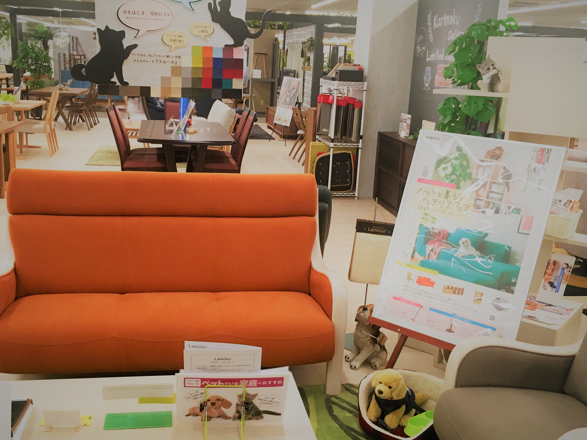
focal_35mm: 38
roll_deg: -1.9
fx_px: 644
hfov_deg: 48.9
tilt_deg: -14.6
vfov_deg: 37.7
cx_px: 268
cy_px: 221
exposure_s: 1/30
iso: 40
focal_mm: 4.15
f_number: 2.2
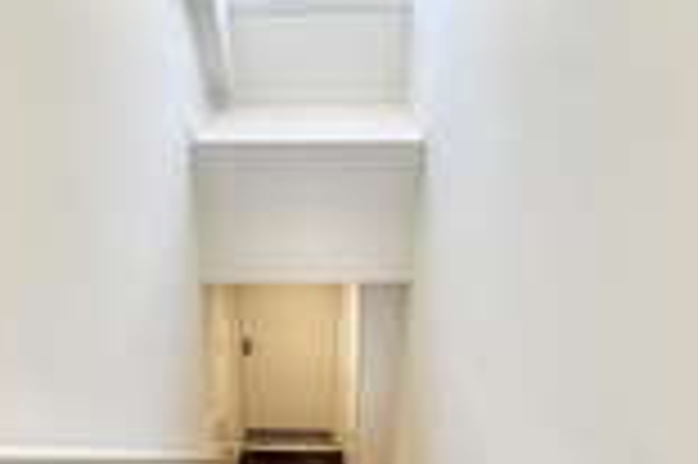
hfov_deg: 54.1
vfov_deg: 37.7
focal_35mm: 35
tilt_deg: -27.2
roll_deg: +1.1
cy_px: 266
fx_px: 678
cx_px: 281
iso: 125
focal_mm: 2.22
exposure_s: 1/100
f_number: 2.2
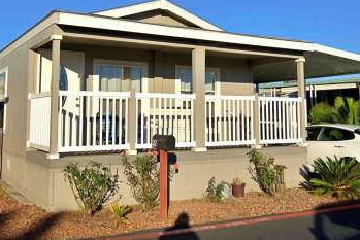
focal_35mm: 44
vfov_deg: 30.2
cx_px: 168
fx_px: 440
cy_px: 68
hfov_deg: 44.5
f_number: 10
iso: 100
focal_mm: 20
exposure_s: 1/400
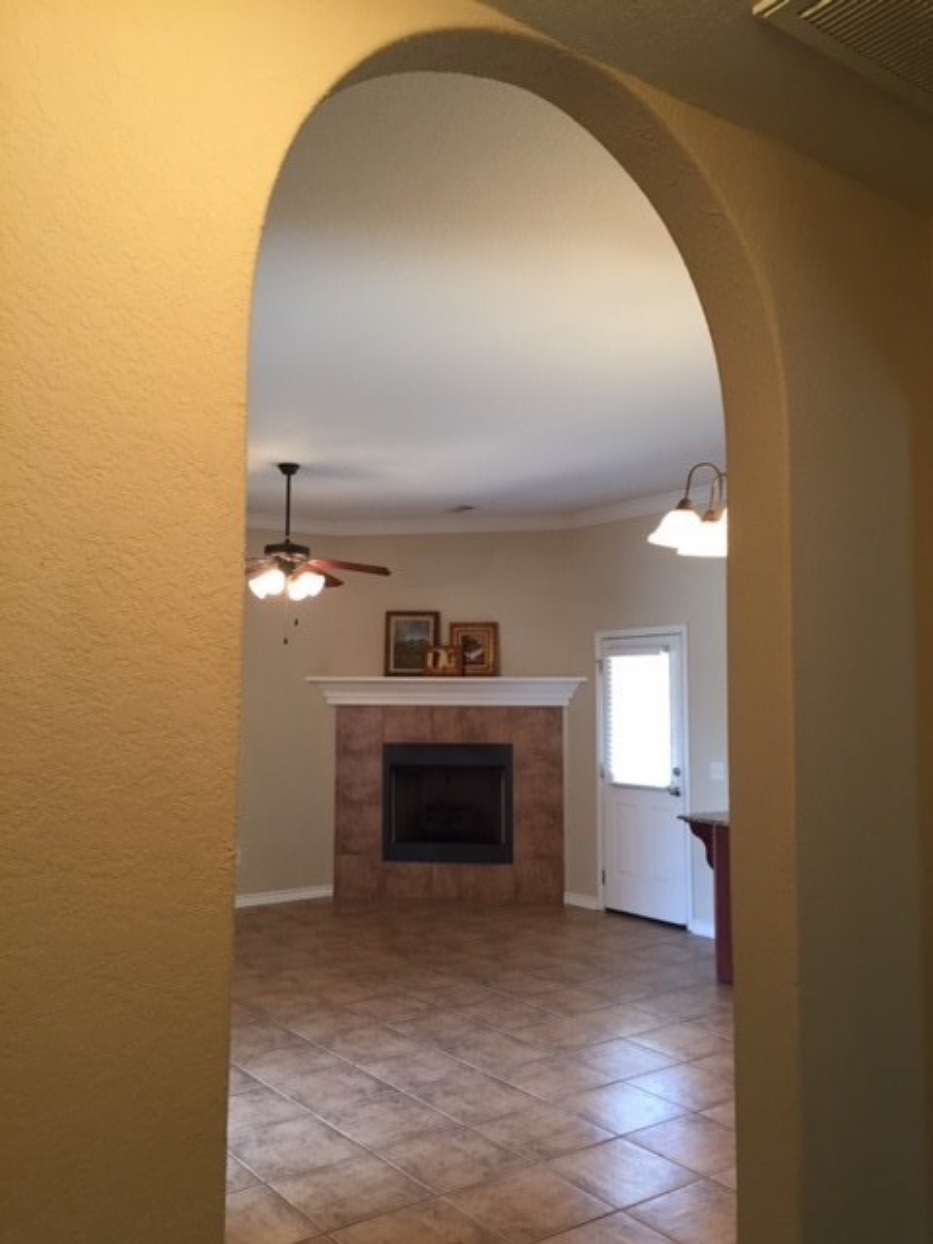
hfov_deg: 48.2
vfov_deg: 61.7
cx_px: 466
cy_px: 622
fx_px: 1042
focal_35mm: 29
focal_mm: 4.15
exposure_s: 1/30
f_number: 2.2
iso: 100
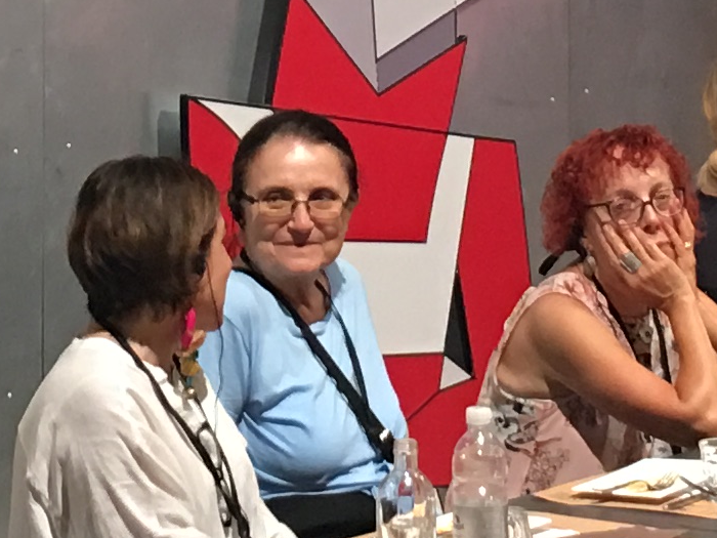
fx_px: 3459
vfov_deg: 8.5
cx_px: 251
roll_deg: +0.3
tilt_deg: +6.7
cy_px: -456
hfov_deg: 11.8
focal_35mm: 167
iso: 64
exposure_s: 1/17
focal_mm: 4.15
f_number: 2.2
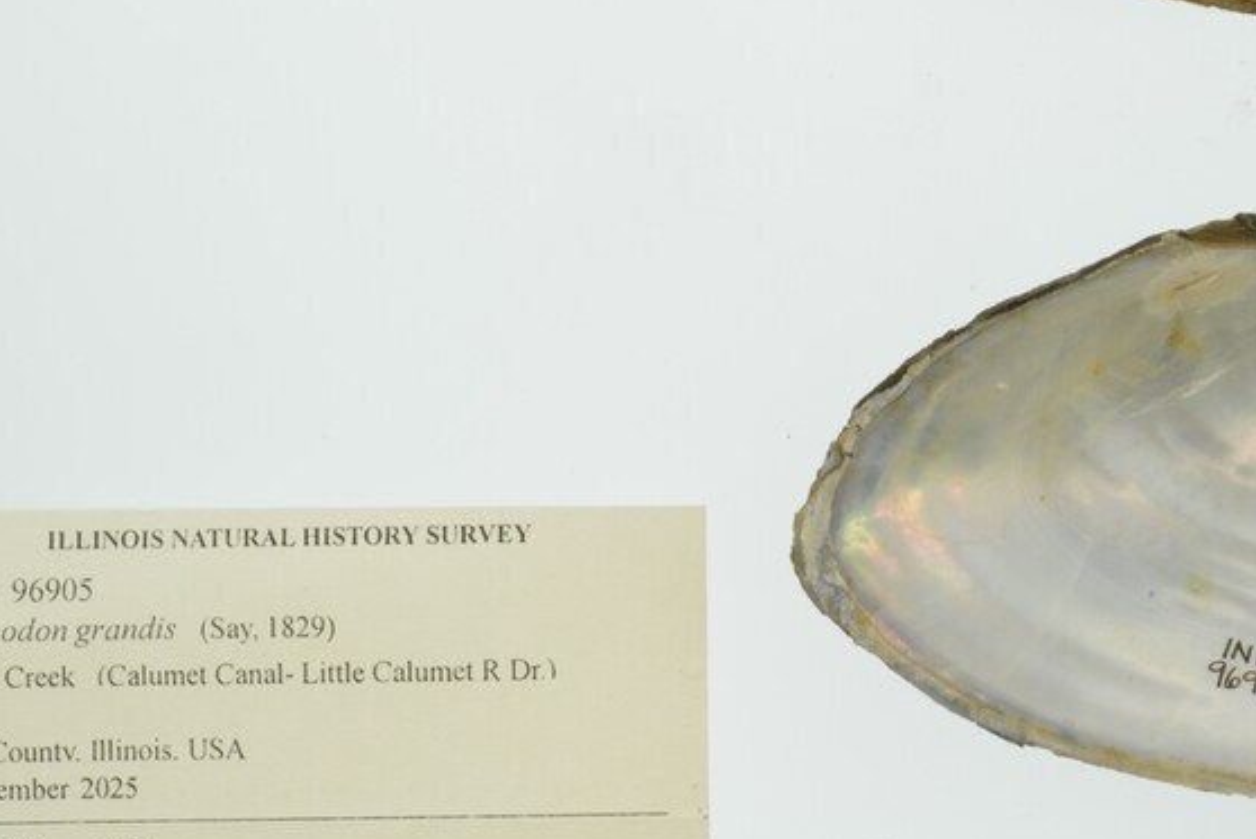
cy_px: 206
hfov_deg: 15.7
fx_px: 4504
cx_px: 1096
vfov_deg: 10.6
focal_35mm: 129
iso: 100
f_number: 32
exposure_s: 1/8
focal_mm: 60
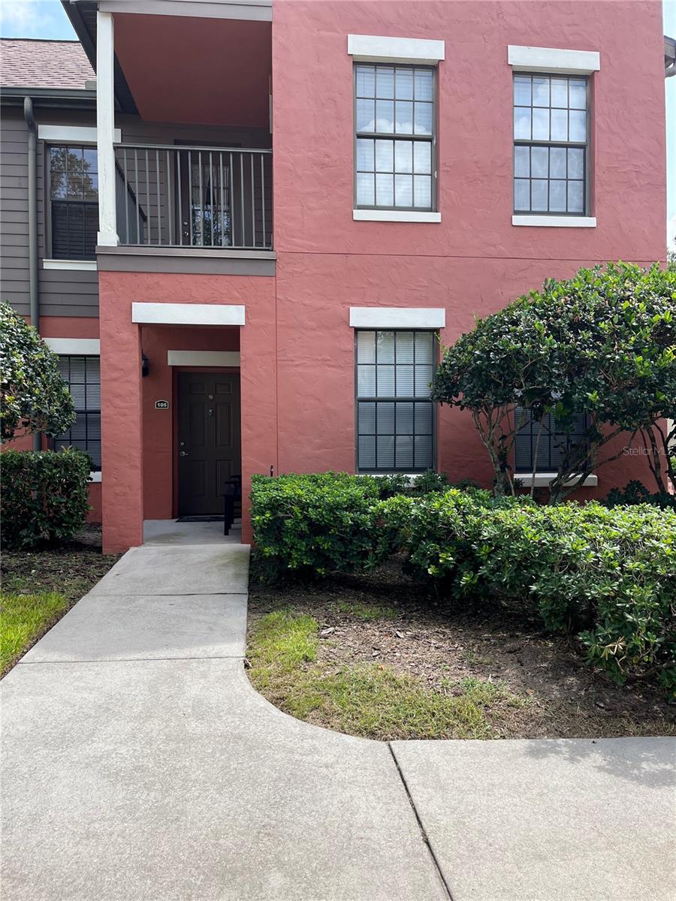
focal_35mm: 26
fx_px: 677
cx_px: 338
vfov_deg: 67.3
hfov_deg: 53.1
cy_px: 450
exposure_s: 1/1279
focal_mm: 5.1
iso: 50
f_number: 1.6
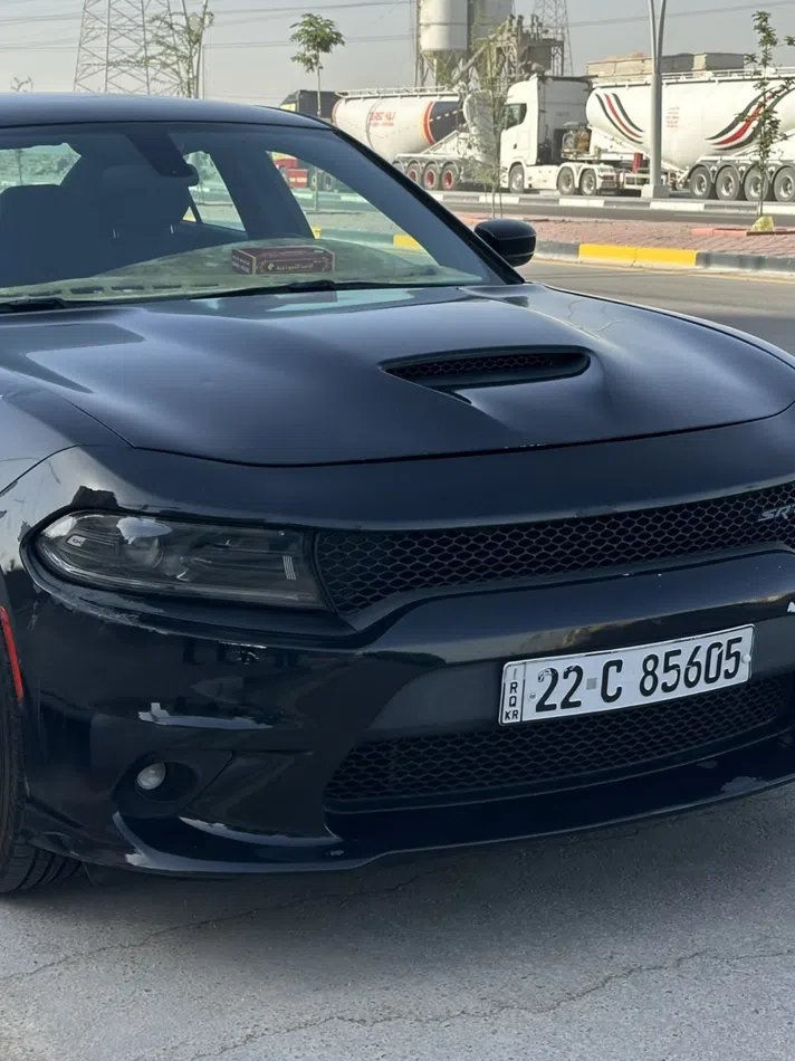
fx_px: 2114
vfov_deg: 28.1
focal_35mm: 69
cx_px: 375
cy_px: 441
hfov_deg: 21.3
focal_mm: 6.86
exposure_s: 1/2597
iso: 64
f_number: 1.78
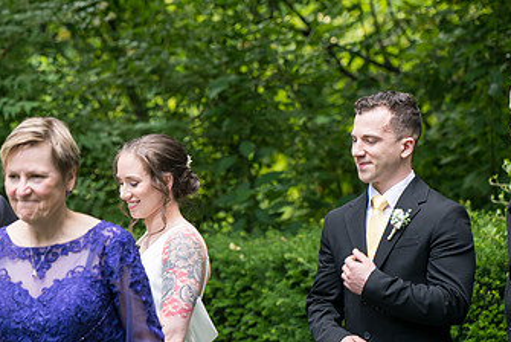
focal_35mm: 251
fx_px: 3566
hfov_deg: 8.2
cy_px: 234
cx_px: 114
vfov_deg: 5.5
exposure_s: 1/400
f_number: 4
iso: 250
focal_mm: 145
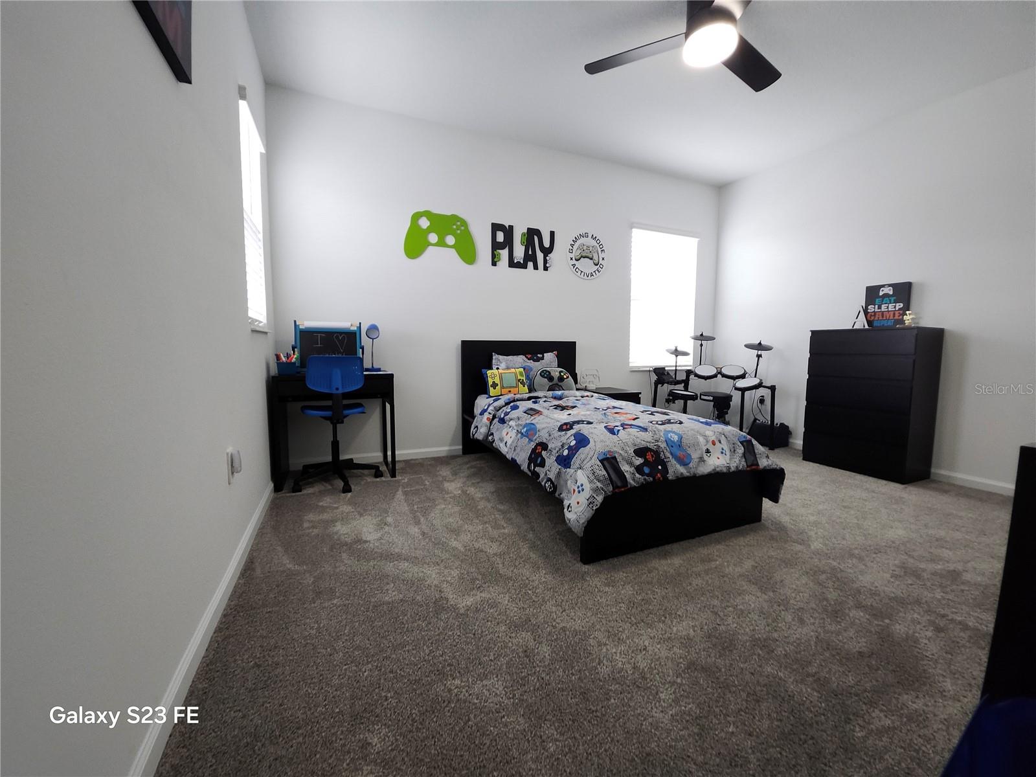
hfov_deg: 106.2
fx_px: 389
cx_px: 518
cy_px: 388
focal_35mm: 13
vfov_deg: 89.9
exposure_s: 1/60
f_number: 2.2
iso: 160
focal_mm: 1.74
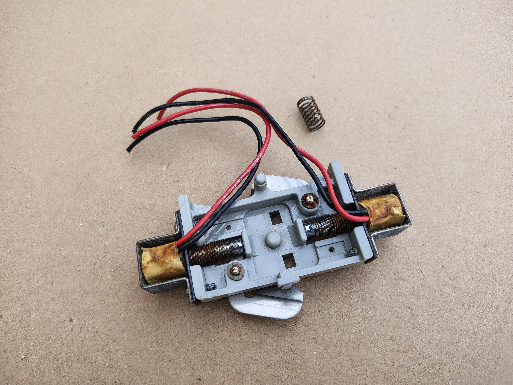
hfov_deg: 71.6
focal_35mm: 24
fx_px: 356
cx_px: 256
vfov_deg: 56.8
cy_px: 192
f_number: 1.8
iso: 100
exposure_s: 1/513
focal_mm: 5.56
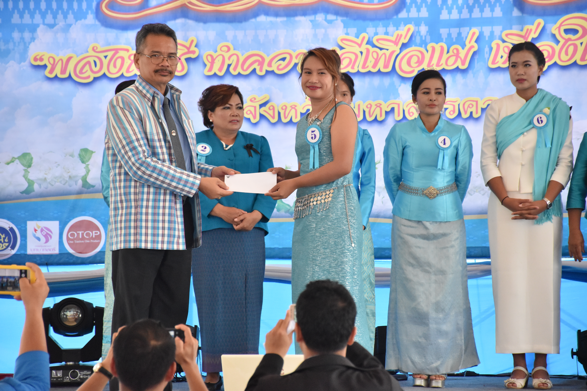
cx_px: 294
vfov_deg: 7.9
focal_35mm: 174
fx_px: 2837
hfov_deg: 11.8
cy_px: 196
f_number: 5.6
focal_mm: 116
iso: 2000
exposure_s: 1/320
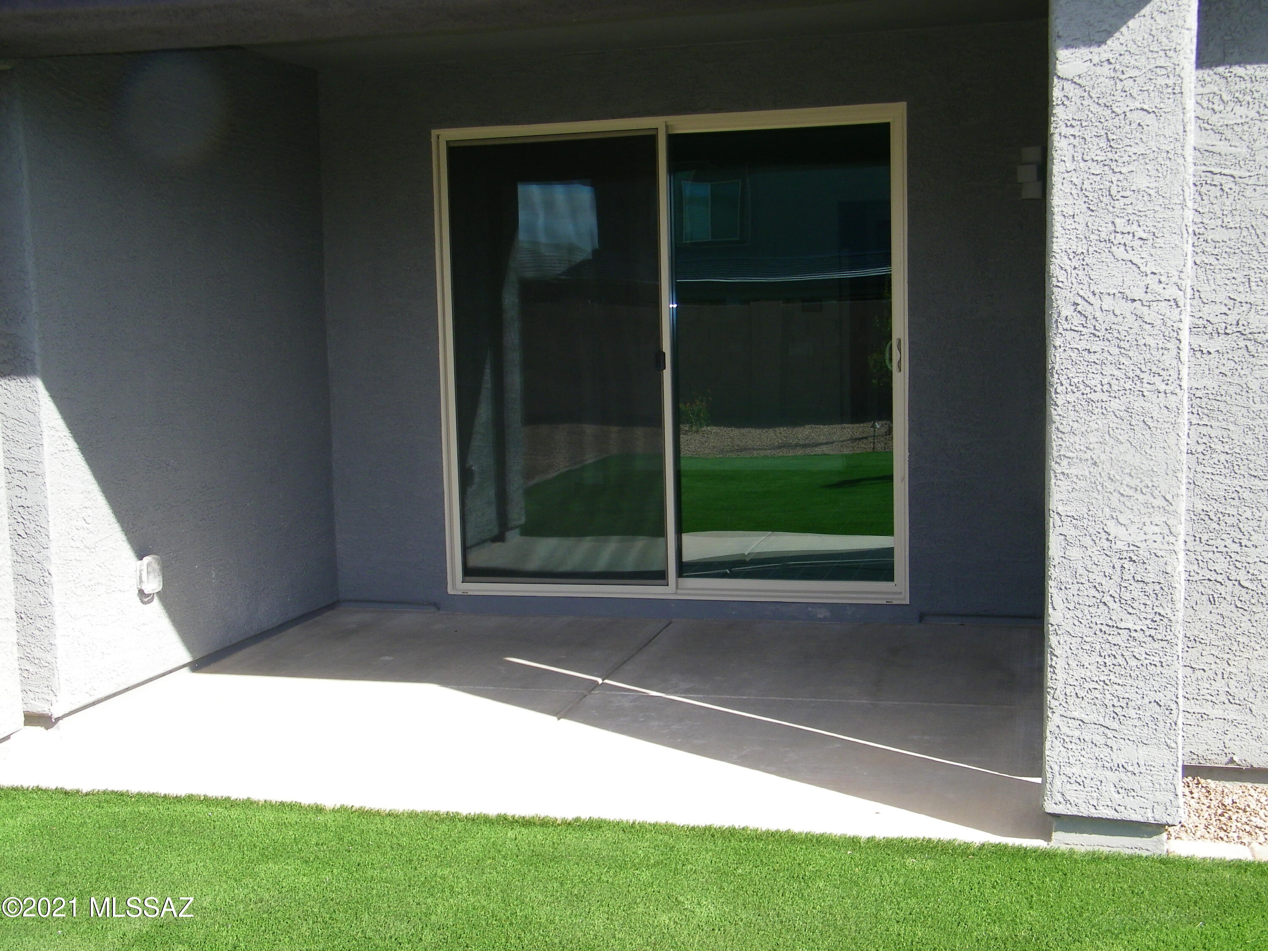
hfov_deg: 45.8
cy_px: 476
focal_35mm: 41
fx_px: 1502
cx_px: 634
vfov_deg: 35.1
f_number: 3.8
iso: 80
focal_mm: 7.2
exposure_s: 1/250
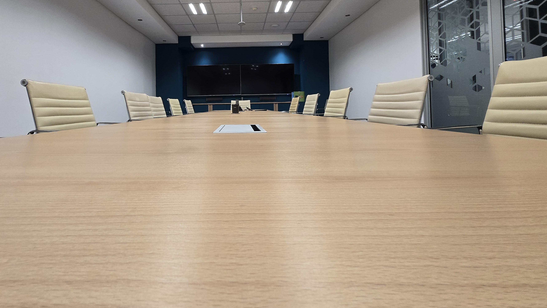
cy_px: 101
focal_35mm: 16
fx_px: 232
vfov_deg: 65.2
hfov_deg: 99.0
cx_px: 244
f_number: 2.2
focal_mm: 1.7
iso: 200
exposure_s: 1/50
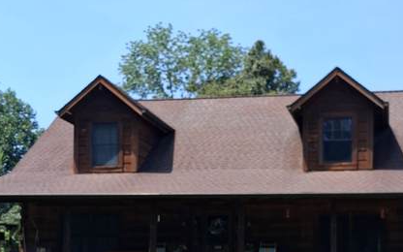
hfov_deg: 30.9
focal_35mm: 66
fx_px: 725
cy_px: 261
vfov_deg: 19.1
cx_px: 259
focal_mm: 4
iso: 20
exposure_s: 1/372
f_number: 1.8
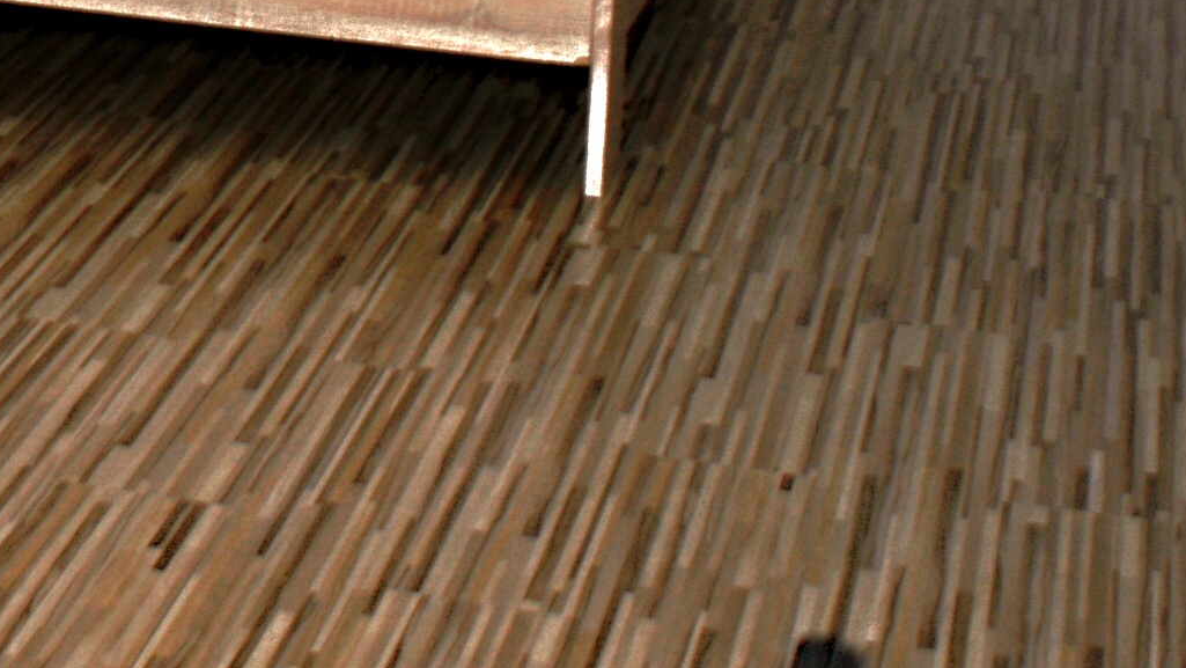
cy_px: -487
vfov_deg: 9.0
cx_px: -324
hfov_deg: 15.8
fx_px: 4058
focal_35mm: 129
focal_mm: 28
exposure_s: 1/60
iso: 200
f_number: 3.5
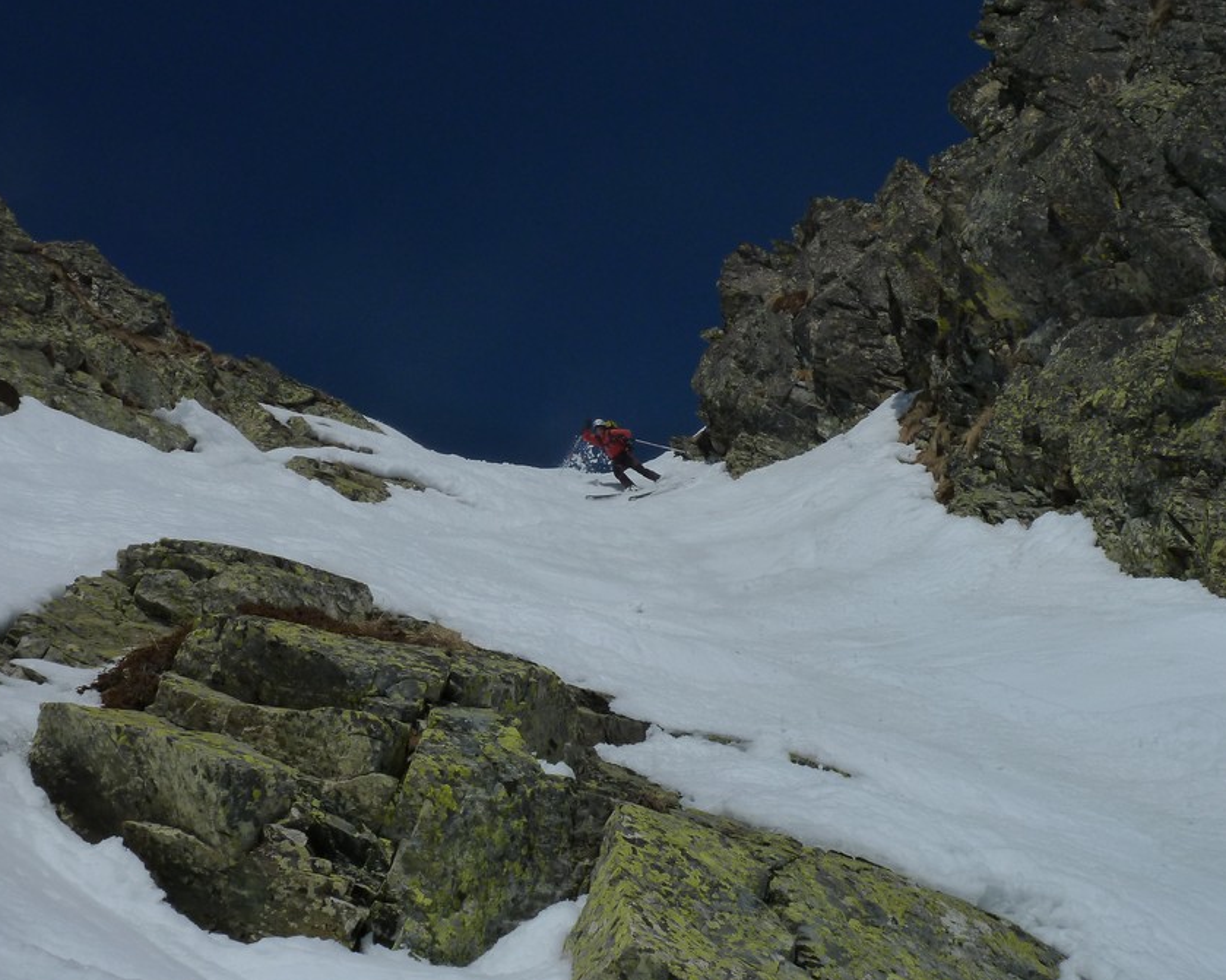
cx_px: 571
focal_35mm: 44
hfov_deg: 42.0
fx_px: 1596
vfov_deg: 34.1
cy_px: 490
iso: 125
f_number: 6.3
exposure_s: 1/2000
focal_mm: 6.9
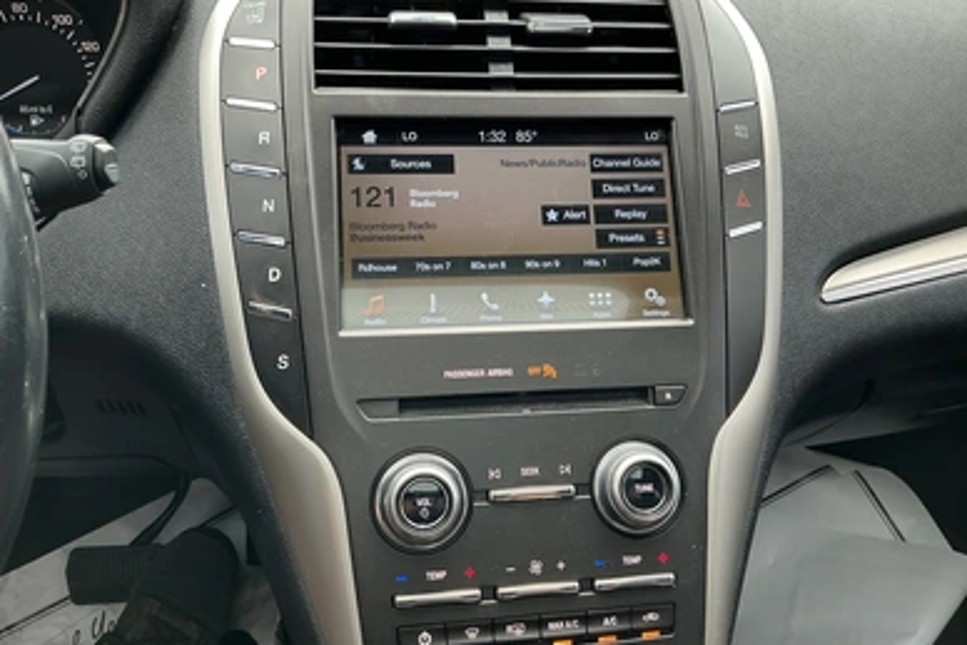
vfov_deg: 43.6
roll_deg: -1.3
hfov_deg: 61.9
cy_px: 286
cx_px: 488
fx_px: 806
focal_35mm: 30
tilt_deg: -28.1
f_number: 1.8
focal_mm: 3
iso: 40
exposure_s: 1/122
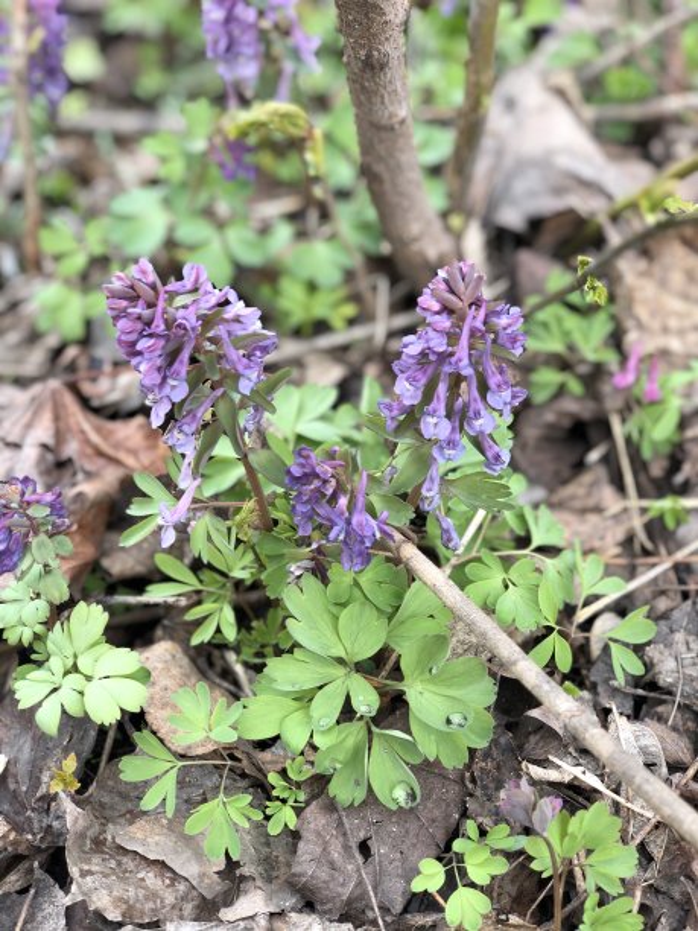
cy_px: 466
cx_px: 349
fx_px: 1398
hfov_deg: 28.0
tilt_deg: -48.9
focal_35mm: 52
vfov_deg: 36.8
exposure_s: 1/120
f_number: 2.4
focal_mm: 6
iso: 25
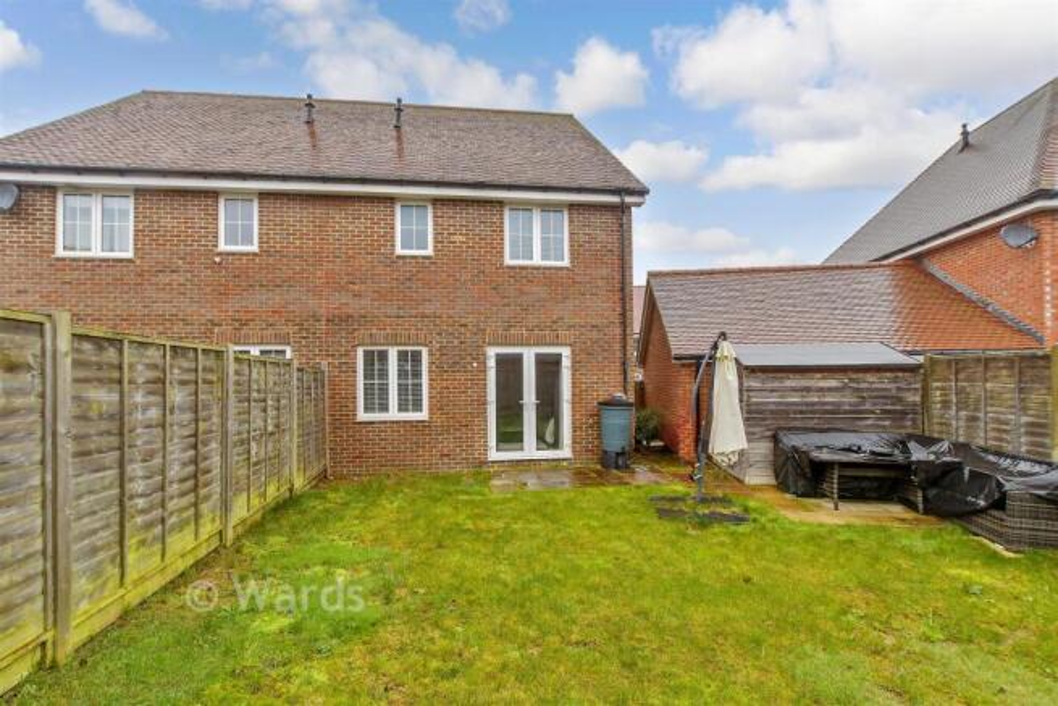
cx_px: 529
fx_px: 441
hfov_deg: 100.4
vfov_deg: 77.4
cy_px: 353
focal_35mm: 15
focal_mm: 10
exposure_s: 1/60
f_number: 8
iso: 160
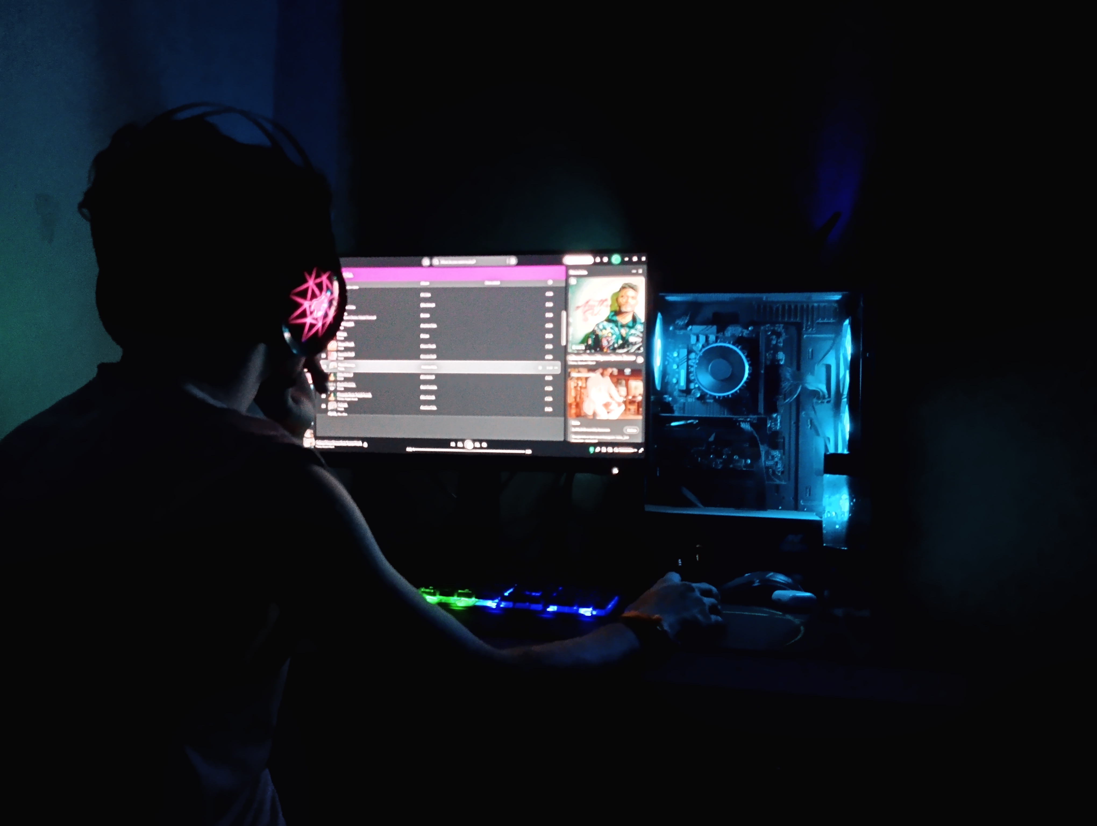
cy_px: 413
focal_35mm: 28
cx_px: 548
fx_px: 889
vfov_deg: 49.9
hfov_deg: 63.4
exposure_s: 1/15
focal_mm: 4.22
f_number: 1.8
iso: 6309
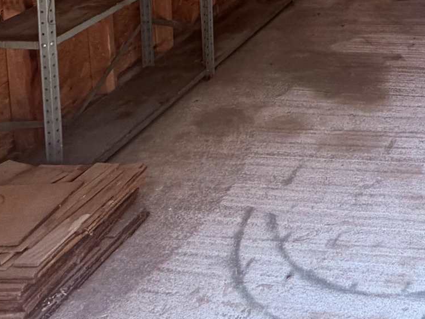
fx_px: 700
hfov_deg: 27.2
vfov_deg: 20.3
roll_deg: +0.3
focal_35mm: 57
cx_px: 578
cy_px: -211
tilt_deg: -4.4
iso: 80
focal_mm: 2.22
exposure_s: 1/121
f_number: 2.2
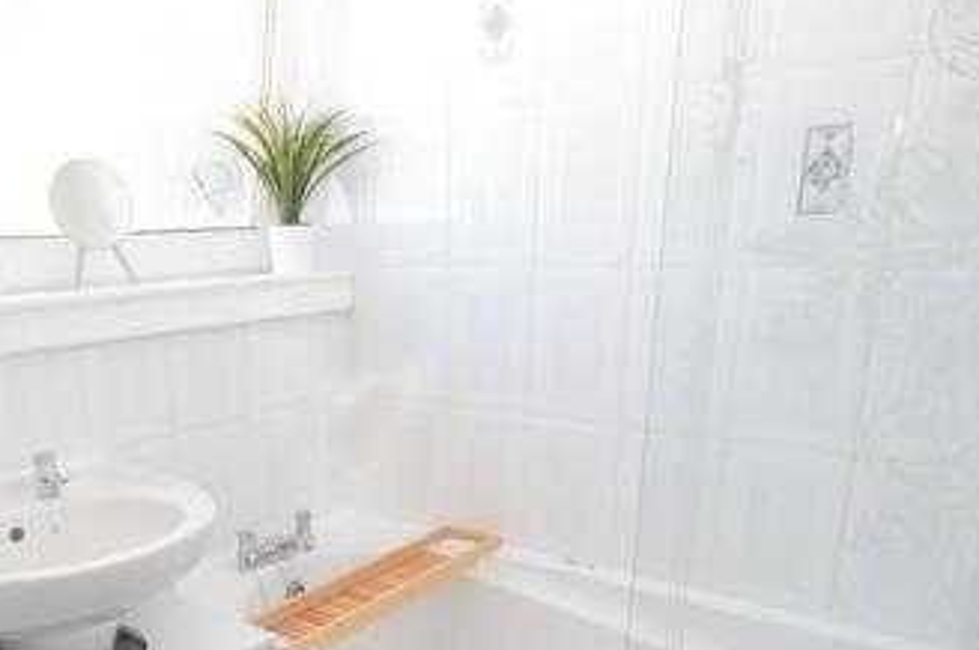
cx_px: 331
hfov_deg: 60.6
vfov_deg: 41.7
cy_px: 516
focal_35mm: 30
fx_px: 815
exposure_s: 1/100
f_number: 5
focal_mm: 10
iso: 400
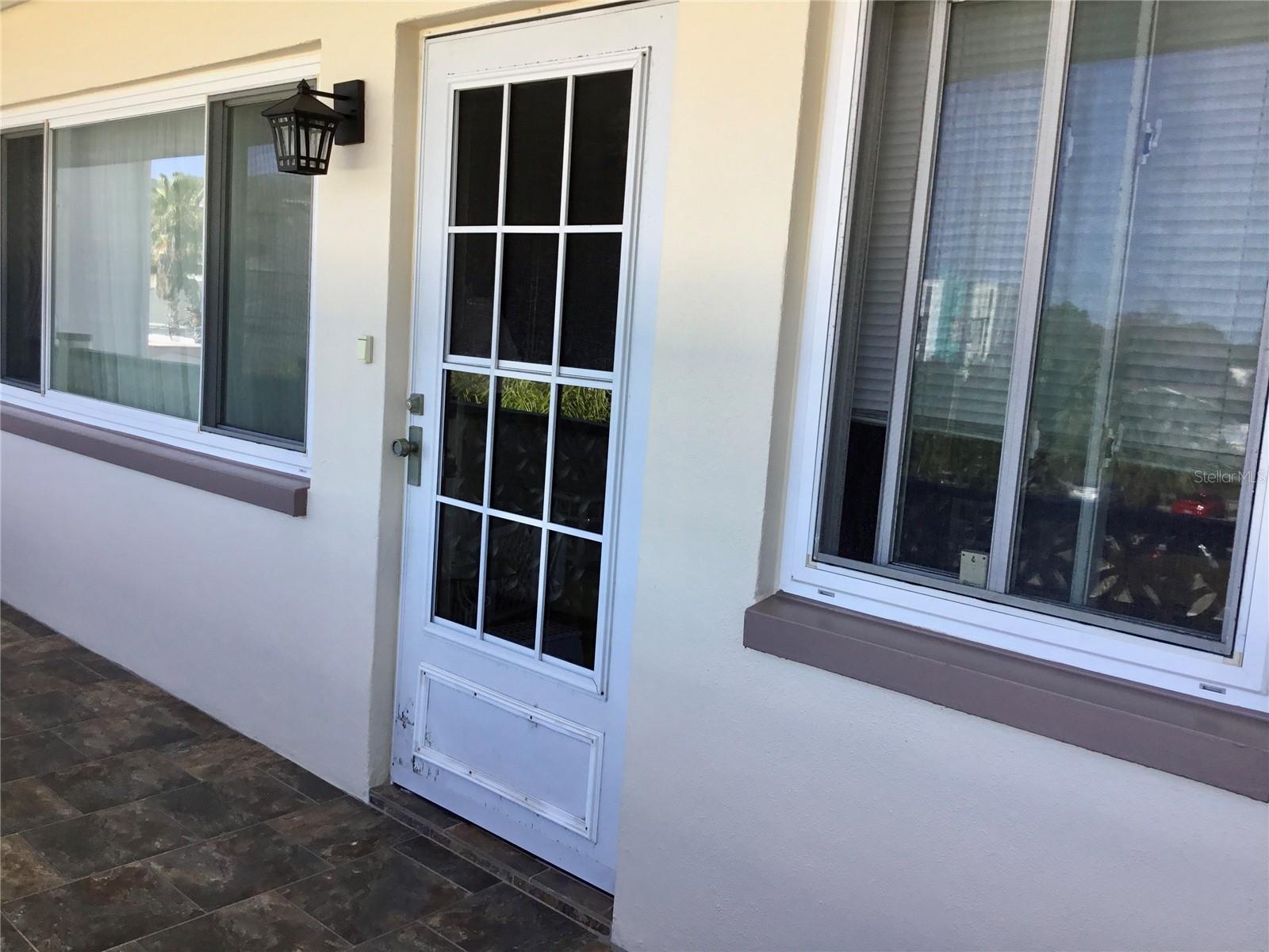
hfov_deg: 58.4
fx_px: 1136
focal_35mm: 31
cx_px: 634
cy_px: 476
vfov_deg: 45.4
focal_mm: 3.3
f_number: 2.4
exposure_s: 1/285
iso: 25
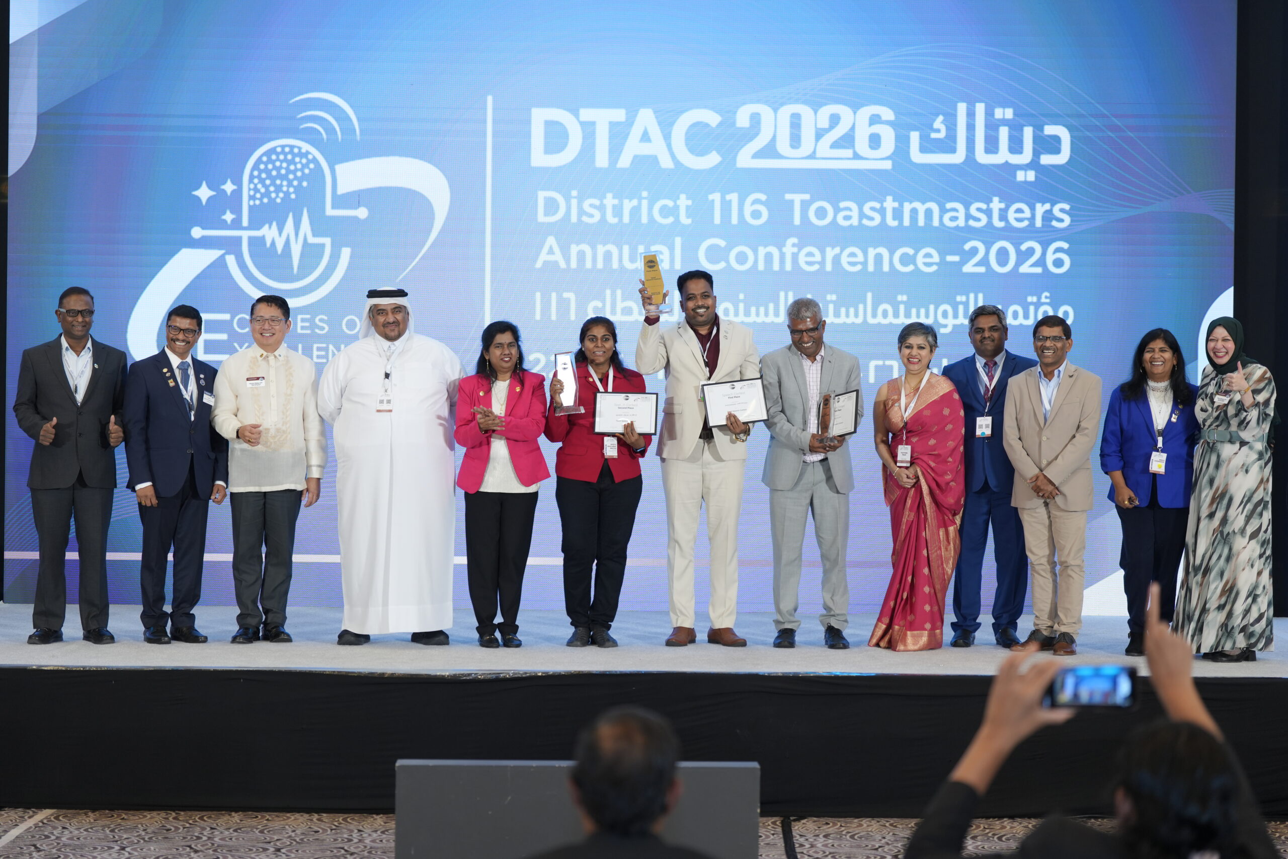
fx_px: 2504
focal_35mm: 70
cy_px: 430
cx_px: 644
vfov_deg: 19.5
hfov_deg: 28.8
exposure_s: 1/125
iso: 640
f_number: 2.8
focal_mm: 70
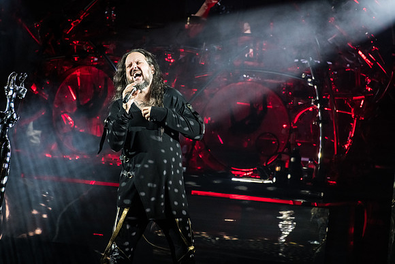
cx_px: 198
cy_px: 132
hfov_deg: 4.1
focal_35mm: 500
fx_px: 5487
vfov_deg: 2.8
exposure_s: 1/400
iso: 4000
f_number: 5.6
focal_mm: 500
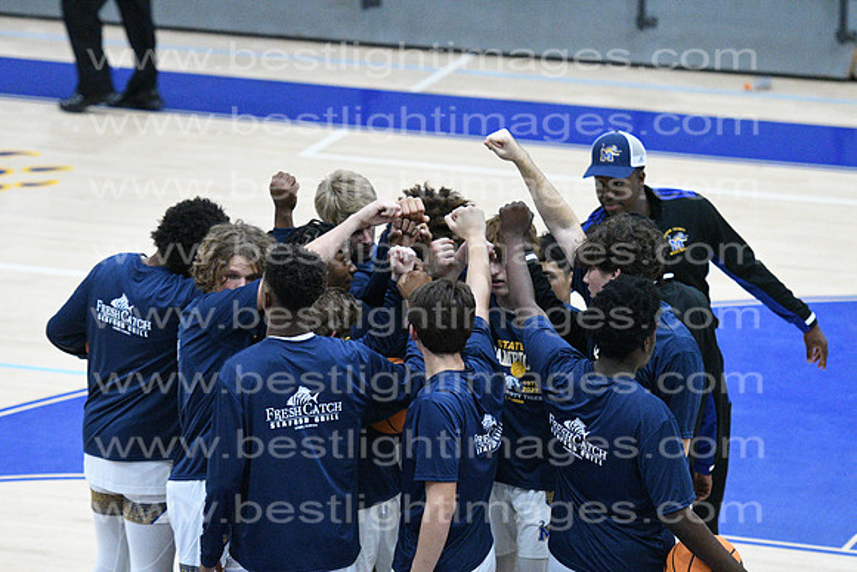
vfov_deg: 6.5
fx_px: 5000
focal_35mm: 210
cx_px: 428
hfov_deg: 9.8
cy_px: 286
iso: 12800
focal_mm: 140
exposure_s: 1/800
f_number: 3.5
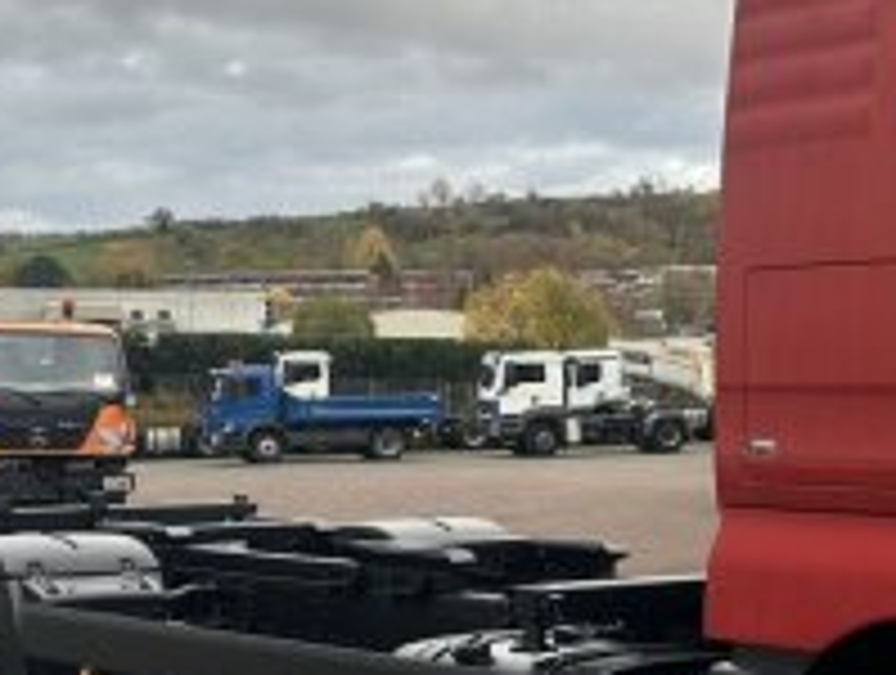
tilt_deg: +4.2
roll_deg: +0.9
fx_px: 1997
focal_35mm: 77
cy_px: 382
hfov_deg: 23.9
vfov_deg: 19.2
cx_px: 941
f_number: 1.78
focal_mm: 6.86
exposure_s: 1/552
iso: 80
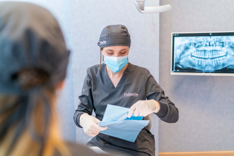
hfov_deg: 54.4
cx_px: 117
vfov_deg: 37.9
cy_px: 78
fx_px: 228
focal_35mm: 35
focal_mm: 35
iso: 1250
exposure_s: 1/640
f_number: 2
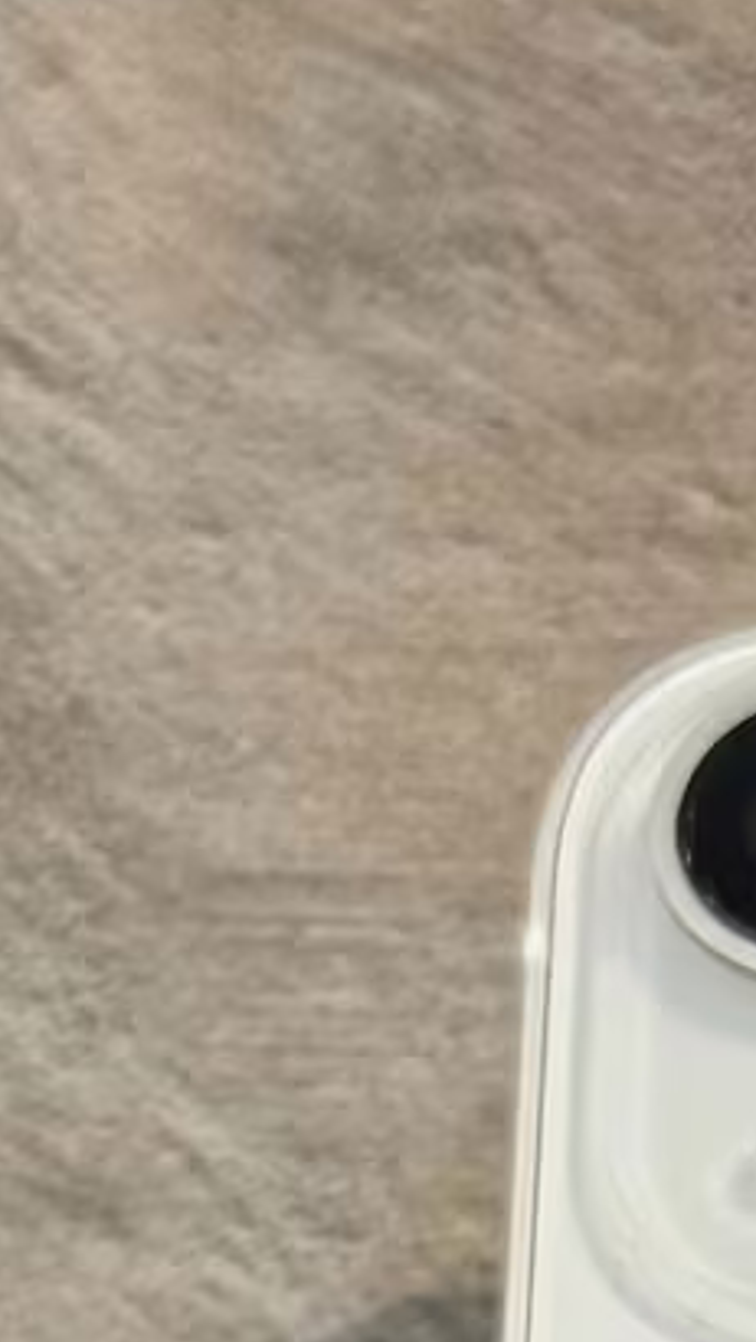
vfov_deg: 10.0
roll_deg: -0.7
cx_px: 1420
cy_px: 2419
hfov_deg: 5.8
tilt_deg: +9.7
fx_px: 7261
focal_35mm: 204
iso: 50
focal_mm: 6.76
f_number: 1.78
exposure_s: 1/50
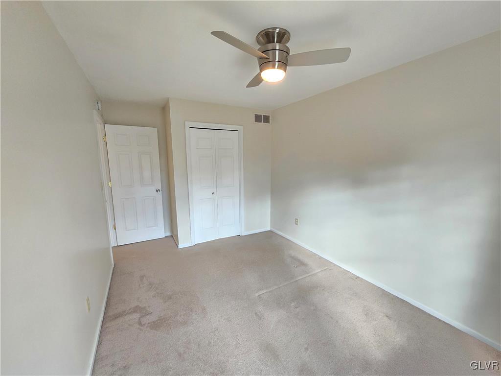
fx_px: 188
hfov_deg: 106.2
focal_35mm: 13
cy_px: 188
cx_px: 250
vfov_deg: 89.9
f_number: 2.2
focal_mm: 2.2
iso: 500
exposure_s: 1/60
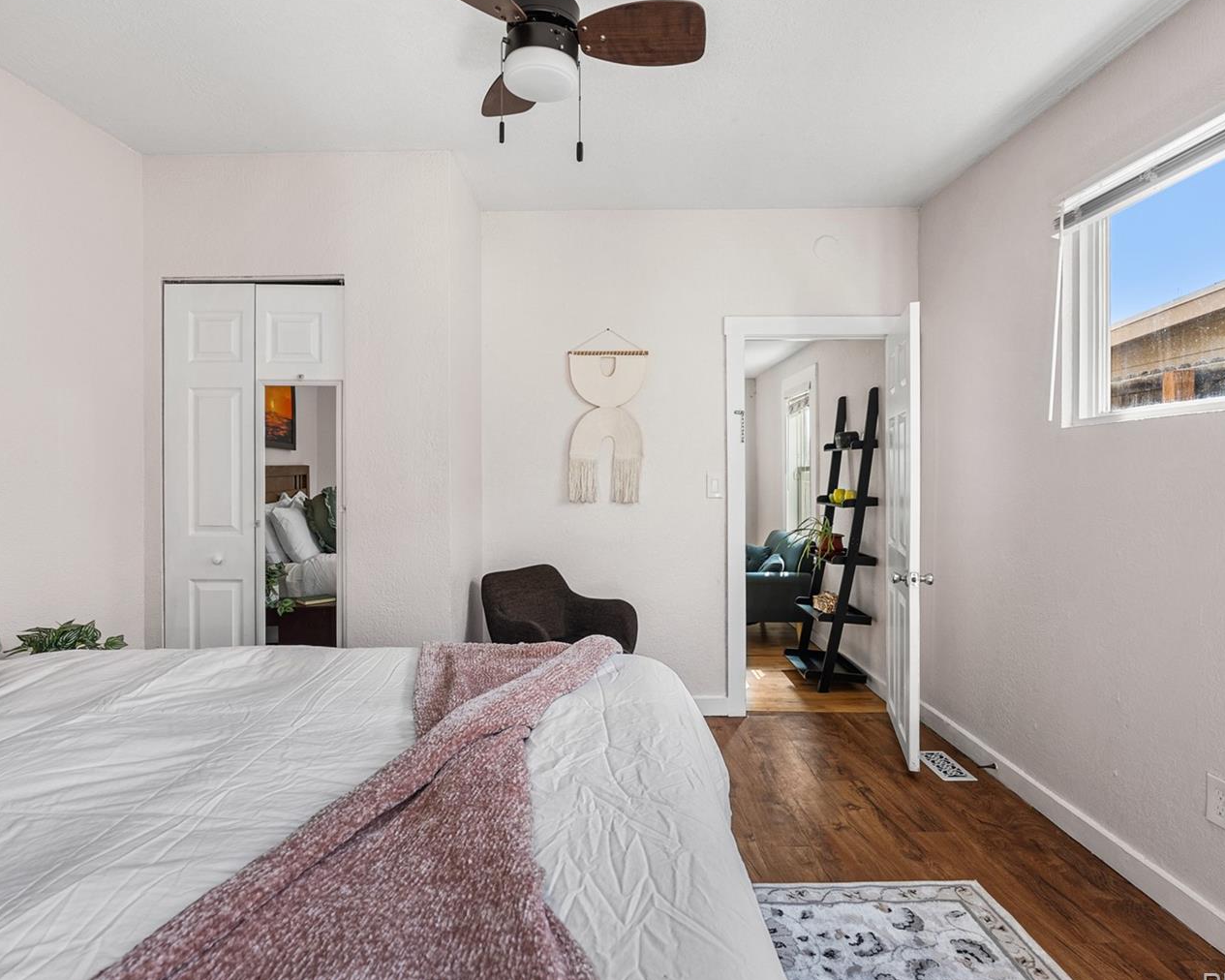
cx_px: 585
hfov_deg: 83.2
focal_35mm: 19
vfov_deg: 70.9
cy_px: 487
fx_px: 689
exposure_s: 1/4
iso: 200
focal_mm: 16
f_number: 8
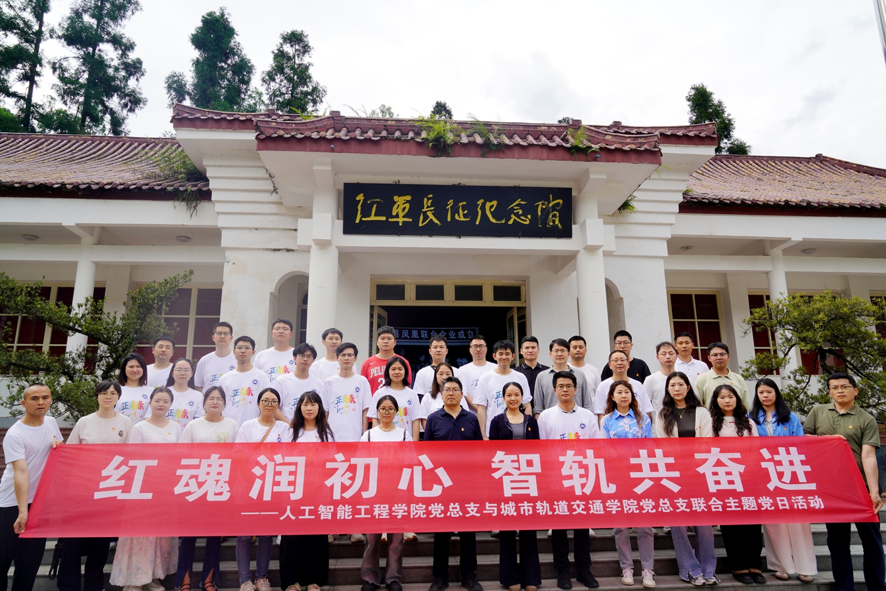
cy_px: 296
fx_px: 591
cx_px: 443
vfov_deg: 53.2
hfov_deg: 73.7
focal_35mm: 24
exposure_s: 1/125
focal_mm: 24
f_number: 9
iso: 100
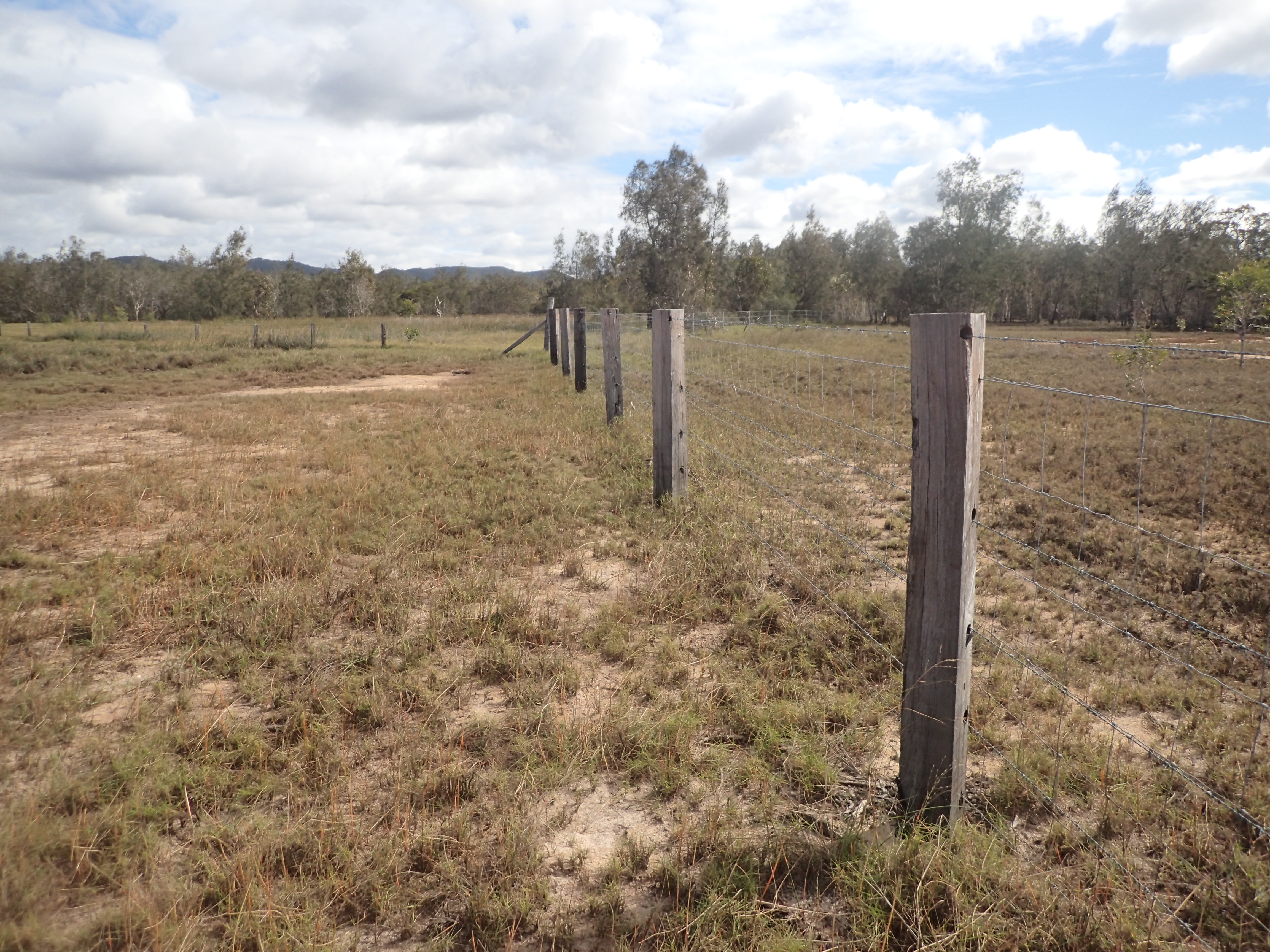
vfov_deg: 54.9
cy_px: 476
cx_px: 635
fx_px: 917
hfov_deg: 69.4
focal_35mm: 25
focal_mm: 4.5
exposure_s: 1/320
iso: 100
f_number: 5.6
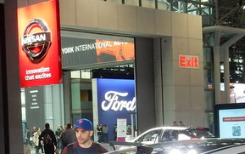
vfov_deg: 13.1
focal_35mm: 99
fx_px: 661
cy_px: 139
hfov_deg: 20.9
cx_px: 164
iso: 200
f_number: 4
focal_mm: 5.4
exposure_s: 1/30
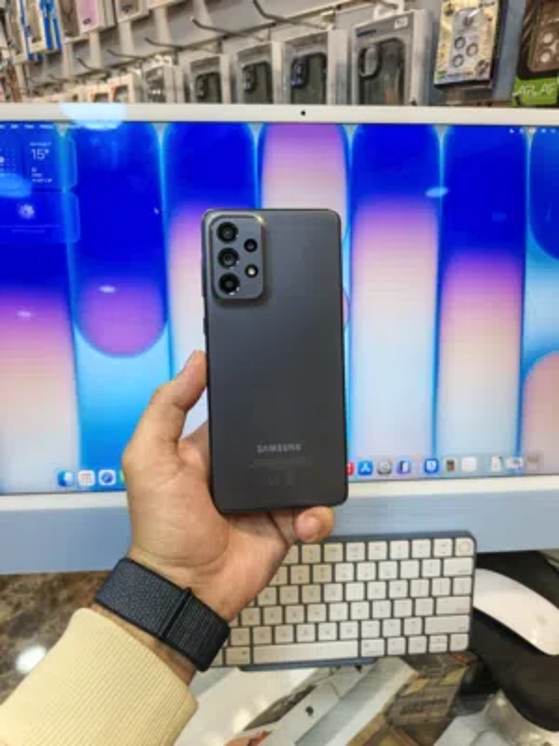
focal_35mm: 23
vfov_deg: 73.9
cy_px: 373
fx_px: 495
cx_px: 280
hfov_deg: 58.9
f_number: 1.8
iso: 104
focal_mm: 5.56
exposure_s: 1/100
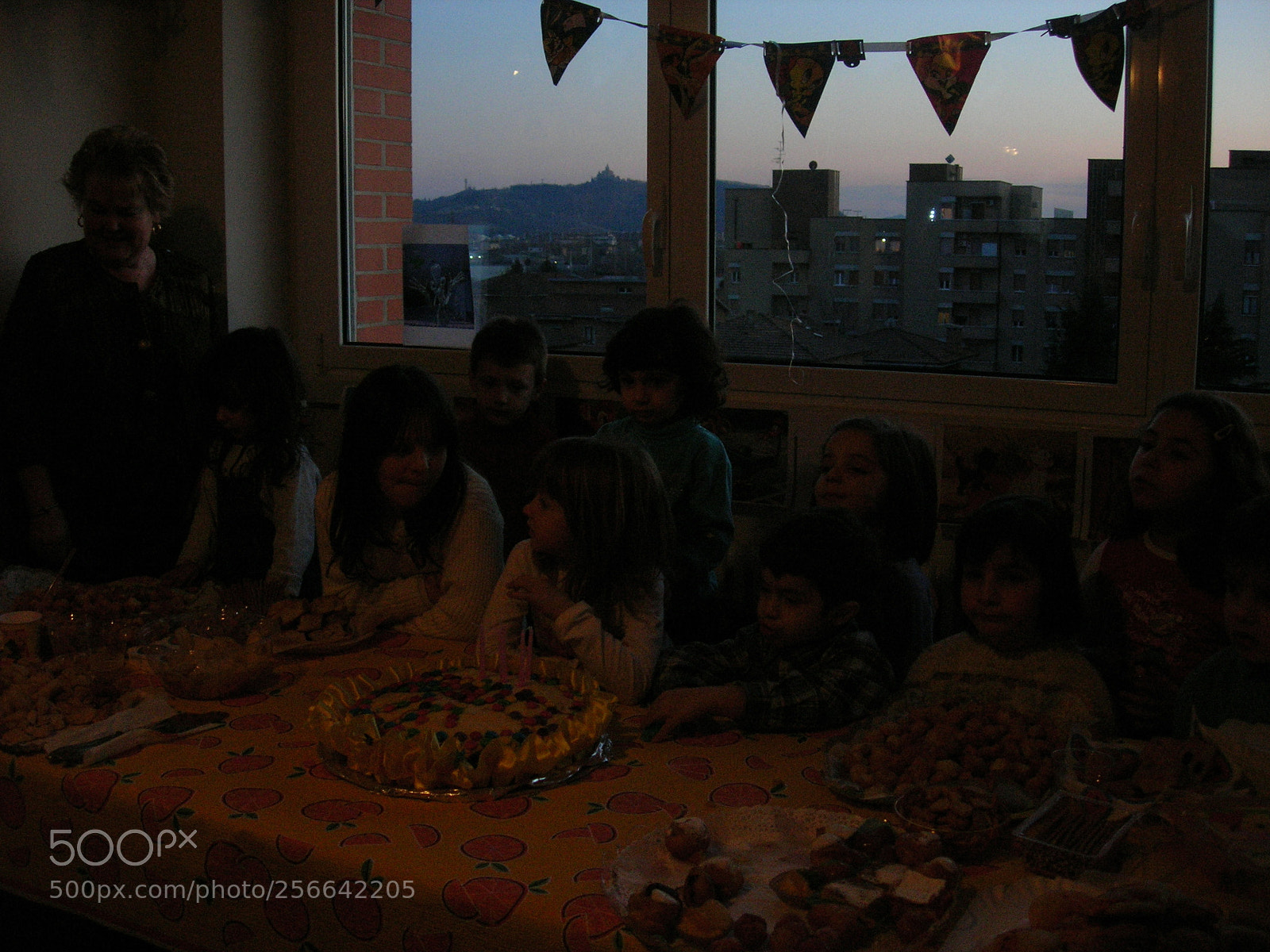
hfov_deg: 49.0
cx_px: 635
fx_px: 1394
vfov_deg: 37.7
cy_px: 476
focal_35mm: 38
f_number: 2.8
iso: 200
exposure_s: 1/60
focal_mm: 7.8
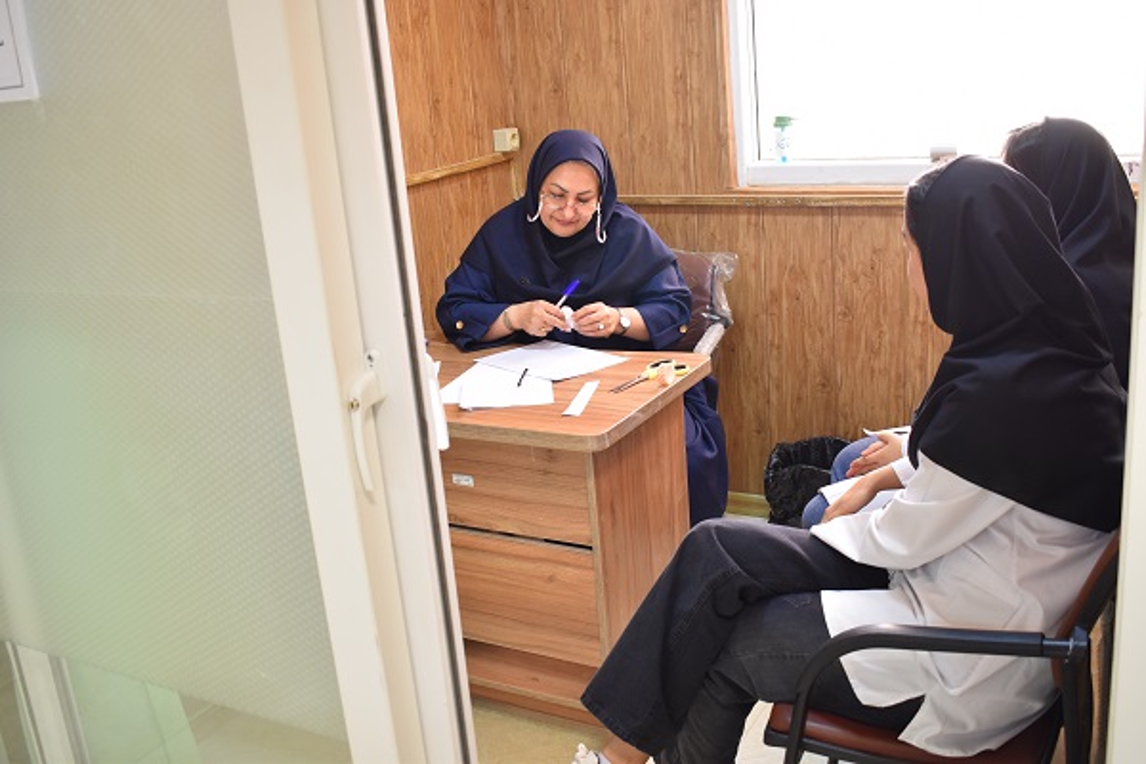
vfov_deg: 36.9
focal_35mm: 36
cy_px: 382
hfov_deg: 53.1
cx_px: 573
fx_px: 1146
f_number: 4
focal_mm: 24
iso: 800
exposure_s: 1/30
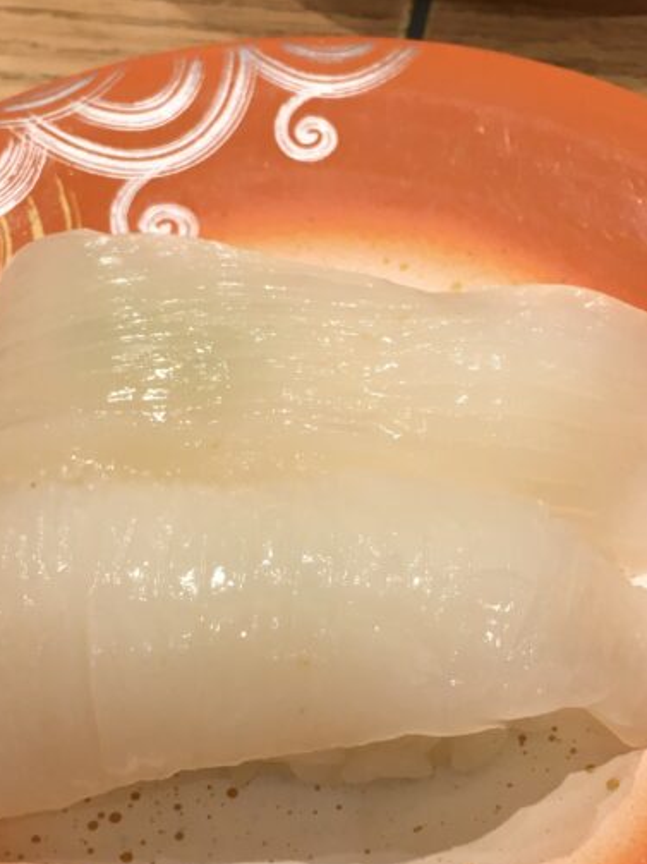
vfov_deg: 32.5
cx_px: 317
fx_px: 1471
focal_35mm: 59
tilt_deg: -57.7
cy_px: 560
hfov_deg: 24.8
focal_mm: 4.15
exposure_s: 1/30
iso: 32
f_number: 2.2
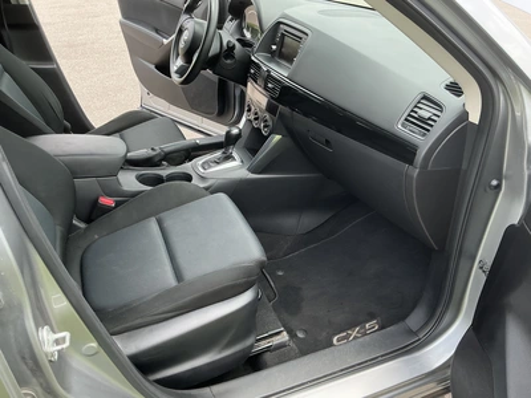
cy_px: 199
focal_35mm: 28
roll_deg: +0.6
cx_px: 266
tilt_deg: -34.4
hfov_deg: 63.4
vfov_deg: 49.7
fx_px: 430
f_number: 1.8
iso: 32
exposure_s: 1/172
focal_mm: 3
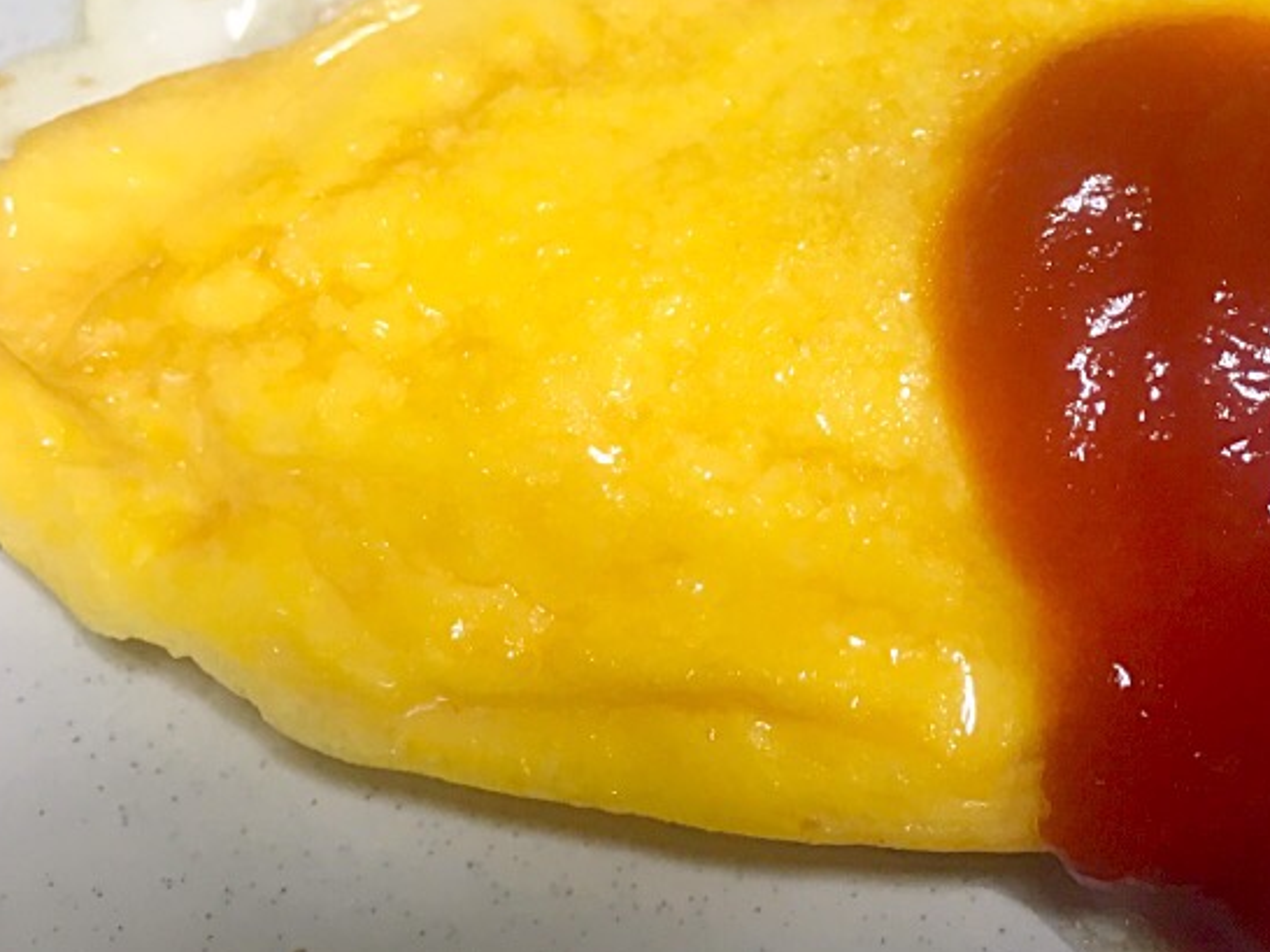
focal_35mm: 51
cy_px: 147
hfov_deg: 36.0
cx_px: 1058
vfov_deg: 27.8
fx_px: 1870
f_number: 2.2
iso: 64
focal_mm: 4.15
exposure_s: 1/30
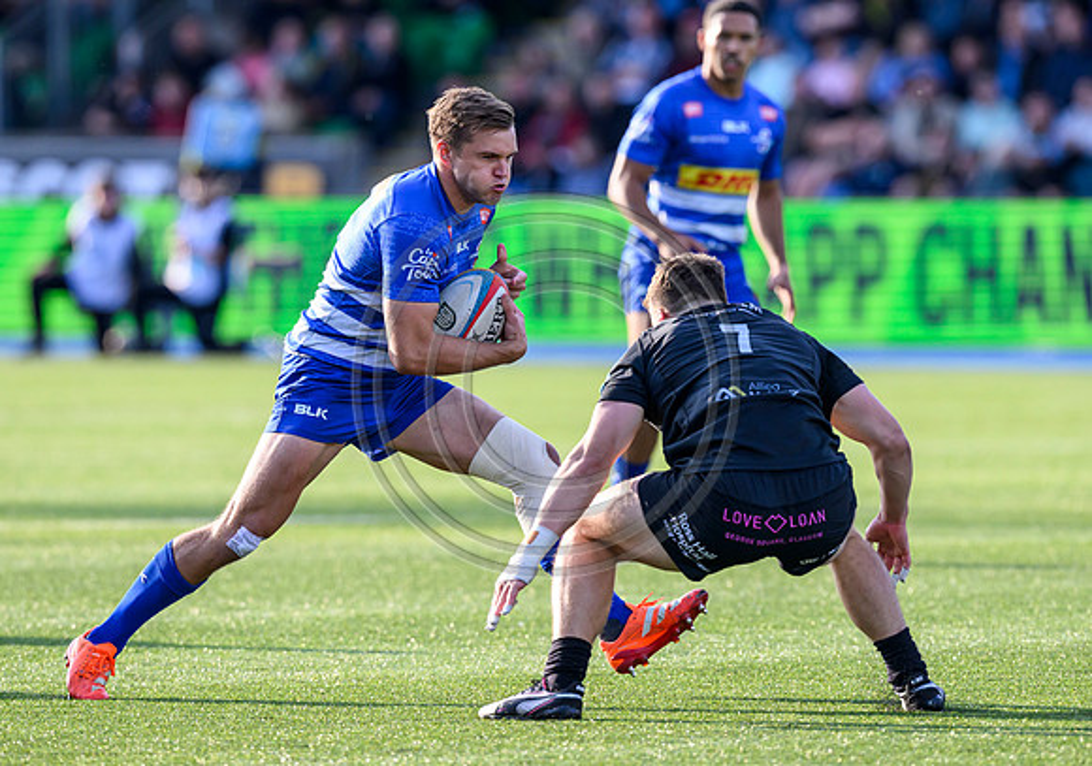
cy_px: 319
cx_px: 478
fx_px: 16858
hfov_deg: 3.7
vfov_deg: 2.6
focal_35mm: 547
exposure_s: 1/2500
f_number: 4
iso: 1000
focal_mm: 400
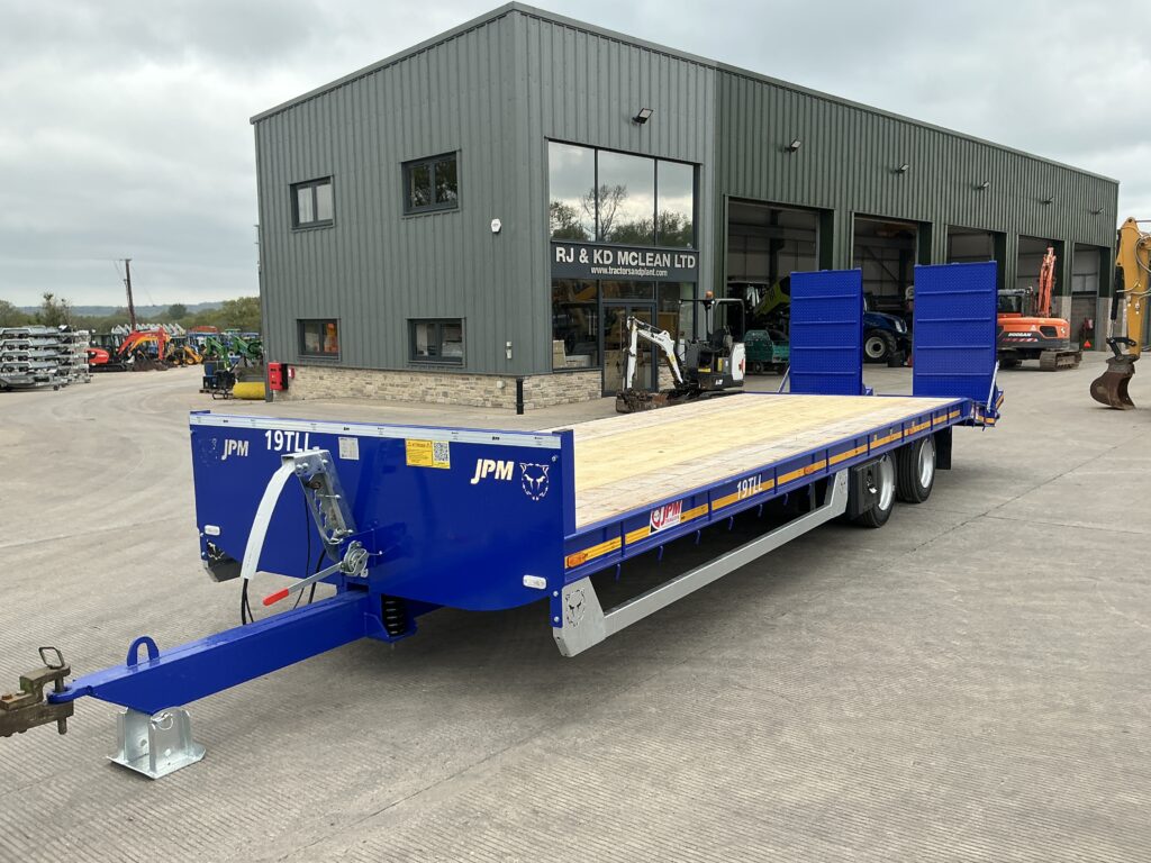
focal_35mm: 28
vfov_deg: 49.7
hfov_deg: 63.4
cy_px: 432
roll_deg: -0.5
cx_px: 576
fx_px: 931
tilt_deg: -5.8
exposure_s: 1/719
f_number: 1.8
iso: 25
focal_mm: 3
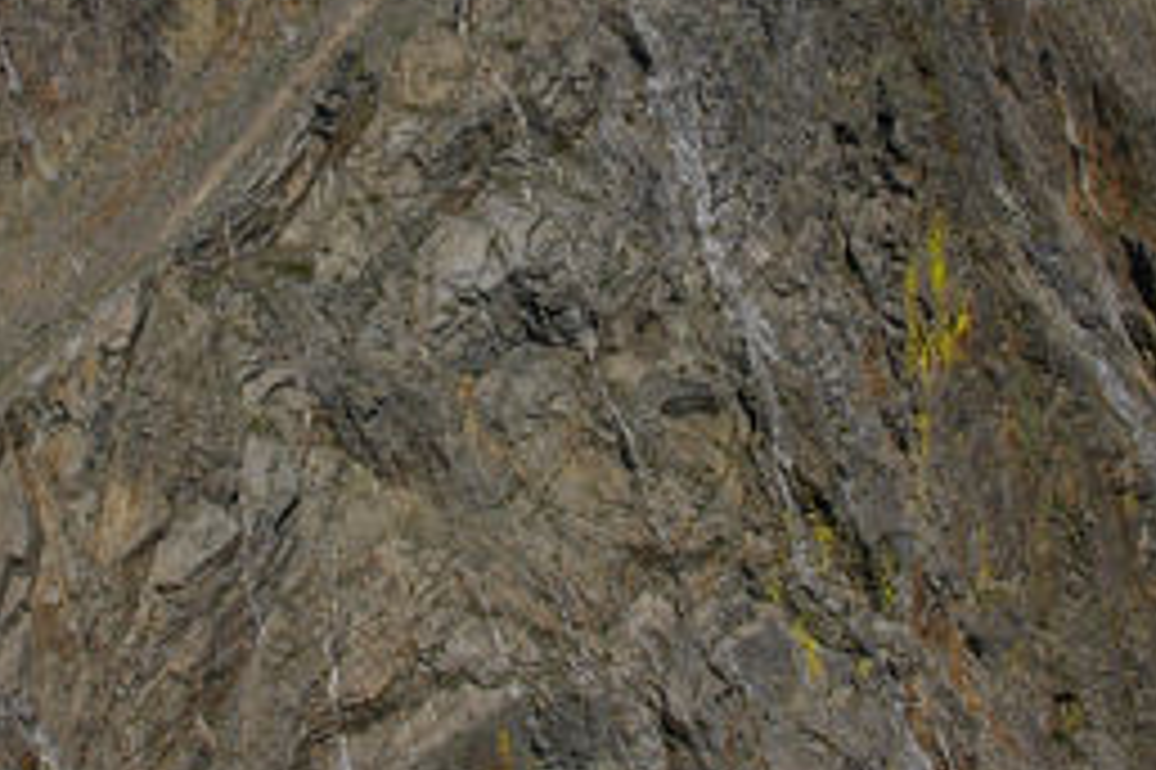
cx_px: 508
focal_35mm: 63
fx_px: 2022
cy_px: 106
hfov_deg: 31.9
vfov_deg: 21.2
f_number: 11
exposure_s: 1/350
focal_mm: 18
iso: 200
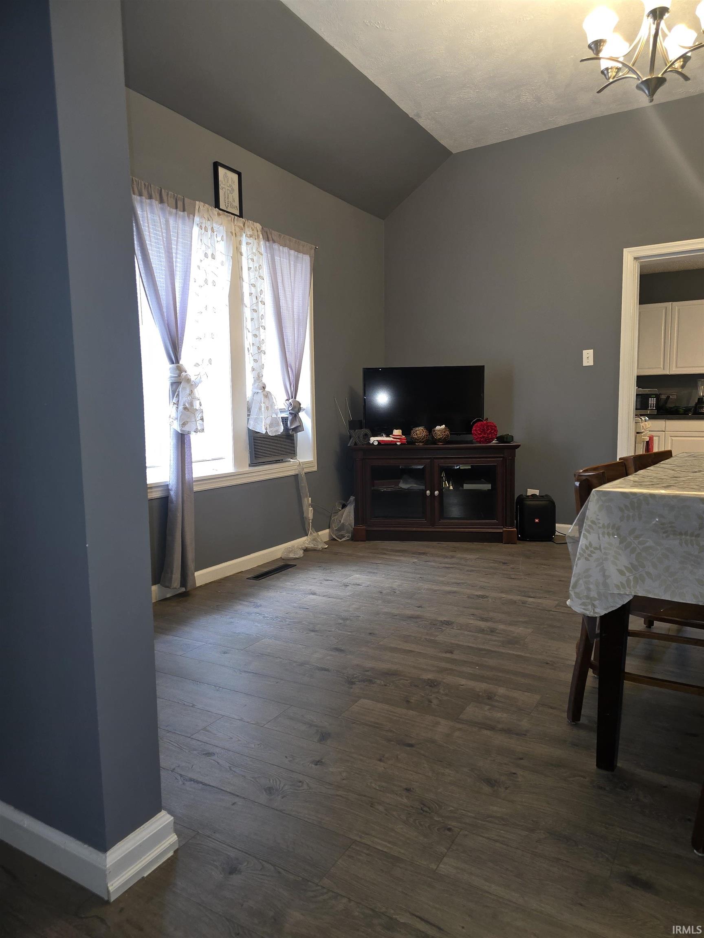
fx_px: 624
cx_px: 352
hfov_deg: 58.9
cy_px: 469
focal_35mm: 23
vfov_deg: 73.9
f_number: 1.7
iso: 100
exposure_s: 1/30
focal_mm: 6.3
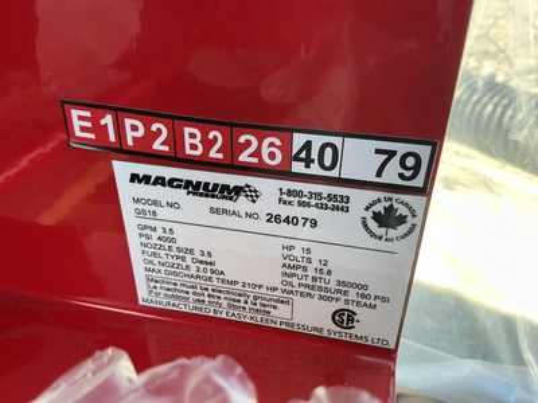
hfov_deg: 63.4
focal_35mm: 28
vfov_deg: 49.7
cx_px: 269
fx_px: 435
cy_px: 202
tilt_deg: -31.0
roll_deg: +1.1
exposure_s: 1/122
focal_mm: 3
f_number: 1.8
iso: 50
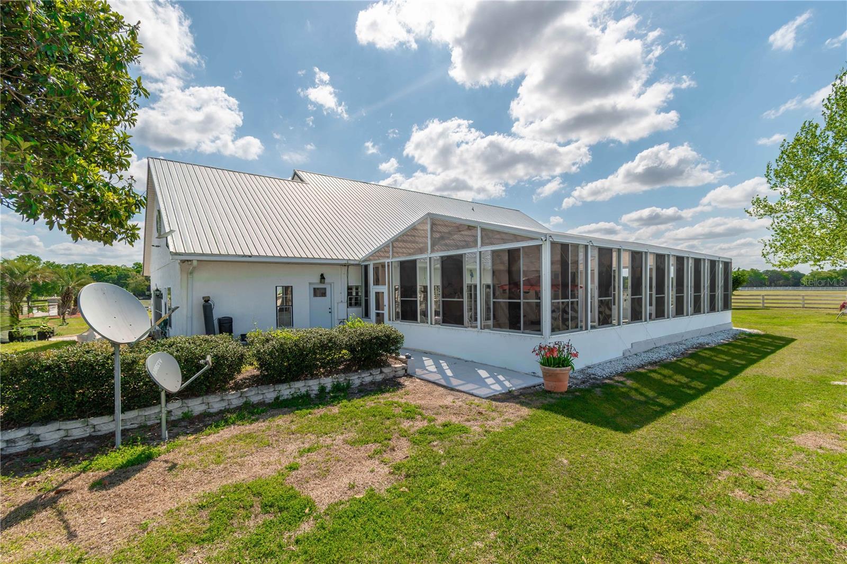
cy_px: 282
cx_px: 424
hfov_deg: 100.4
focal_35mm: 15
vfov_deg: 77.3
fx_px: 353
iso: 100
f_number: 9
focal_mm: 10
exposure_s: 1/320
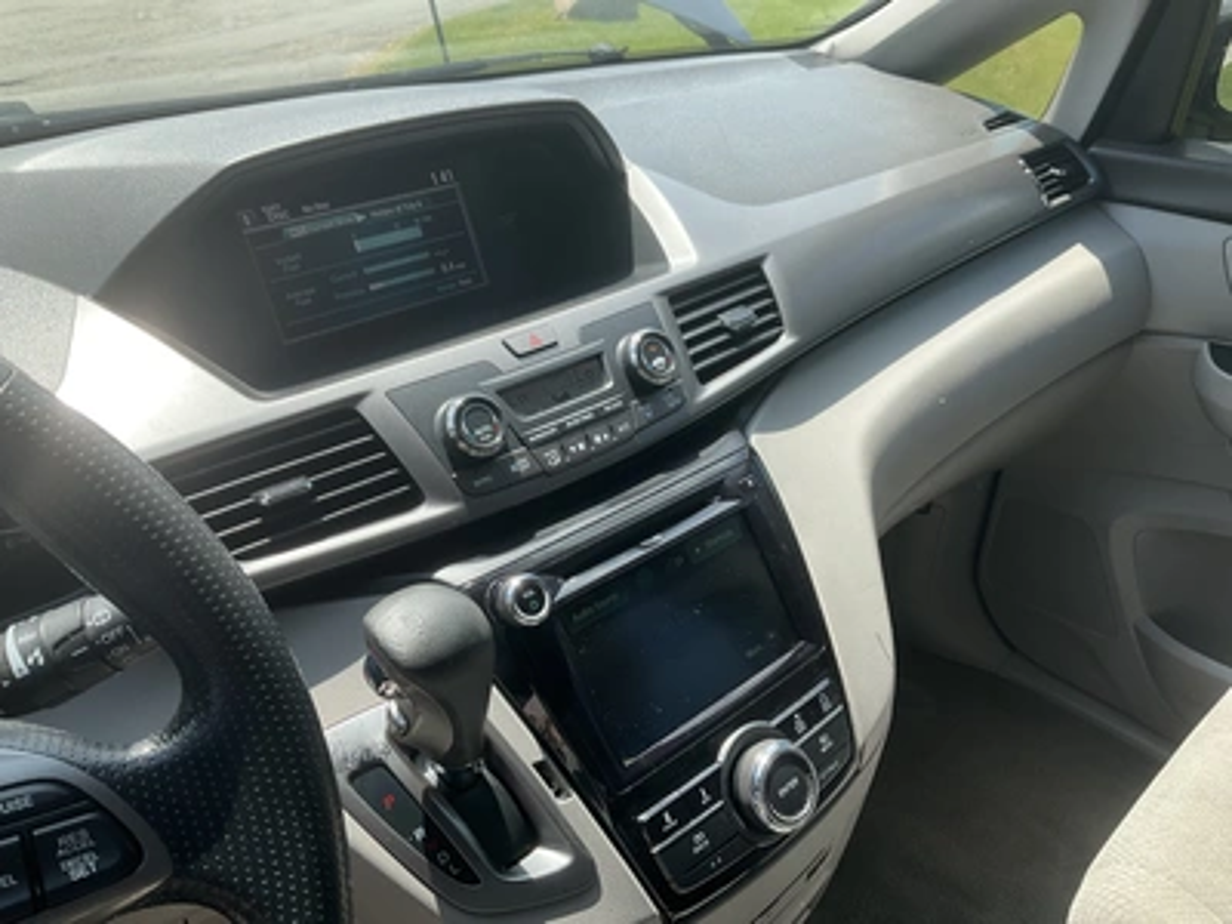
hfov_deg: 61.7
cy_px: 462
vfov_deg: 48.2
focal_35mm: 29
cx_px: 616
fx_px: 1032
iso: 25
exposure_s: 1/422
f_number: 1.8
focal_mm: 3
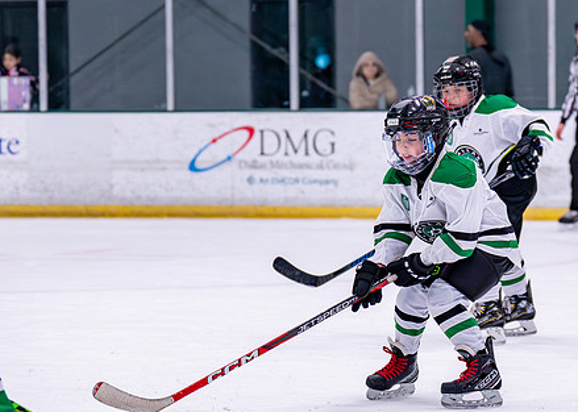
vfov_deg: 7.6
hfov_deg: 10.6
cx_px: 377
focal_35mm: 189
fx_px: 3101
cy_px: 268
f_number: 2.8
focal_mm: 85
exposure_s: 1/1250
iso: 2500
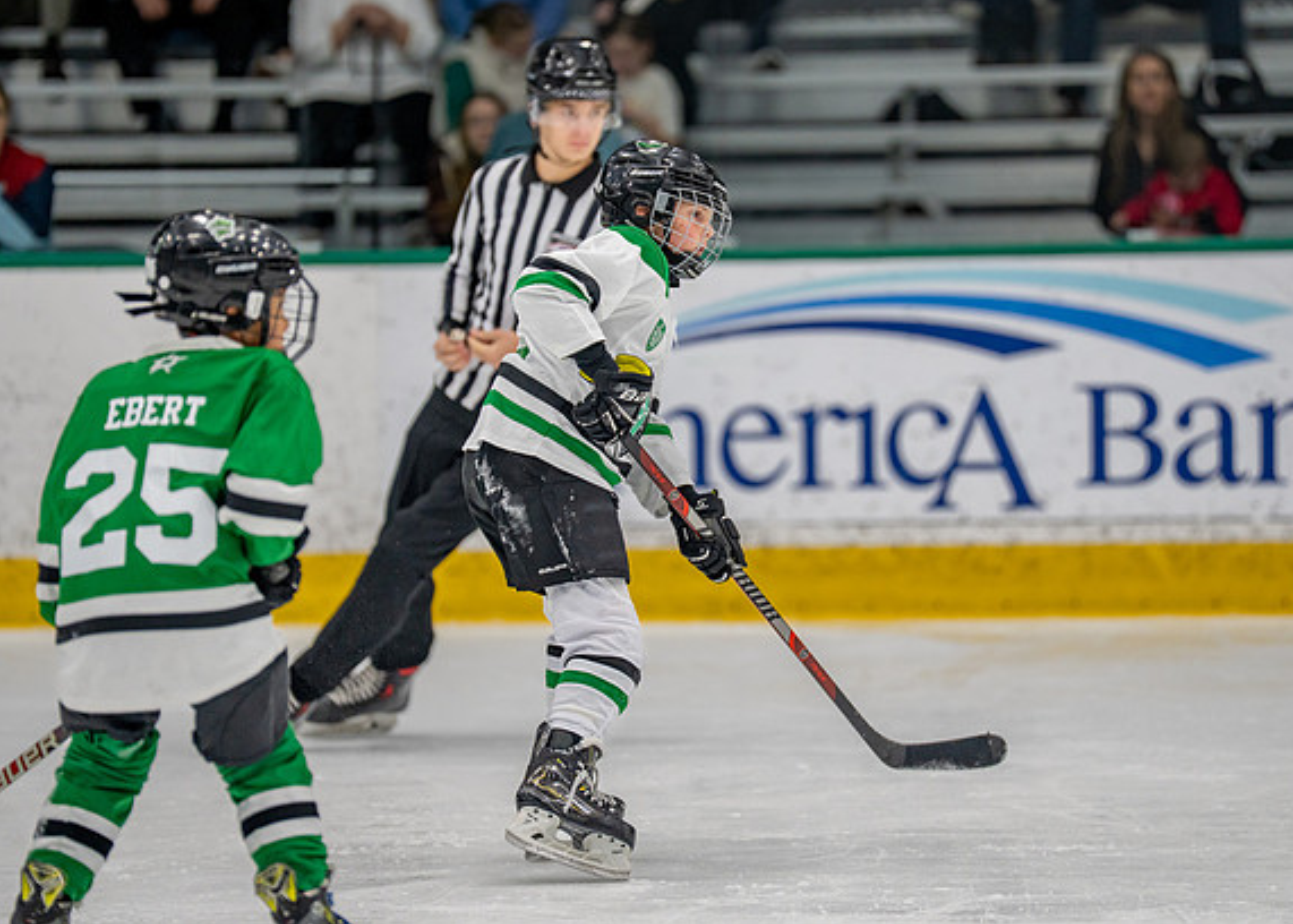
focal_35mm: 251
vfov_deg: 5.7
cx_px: 698
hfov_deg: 8.0
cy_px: 442
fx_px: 9218
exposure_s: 1/1250
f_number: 2.8
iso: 800
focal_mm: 200
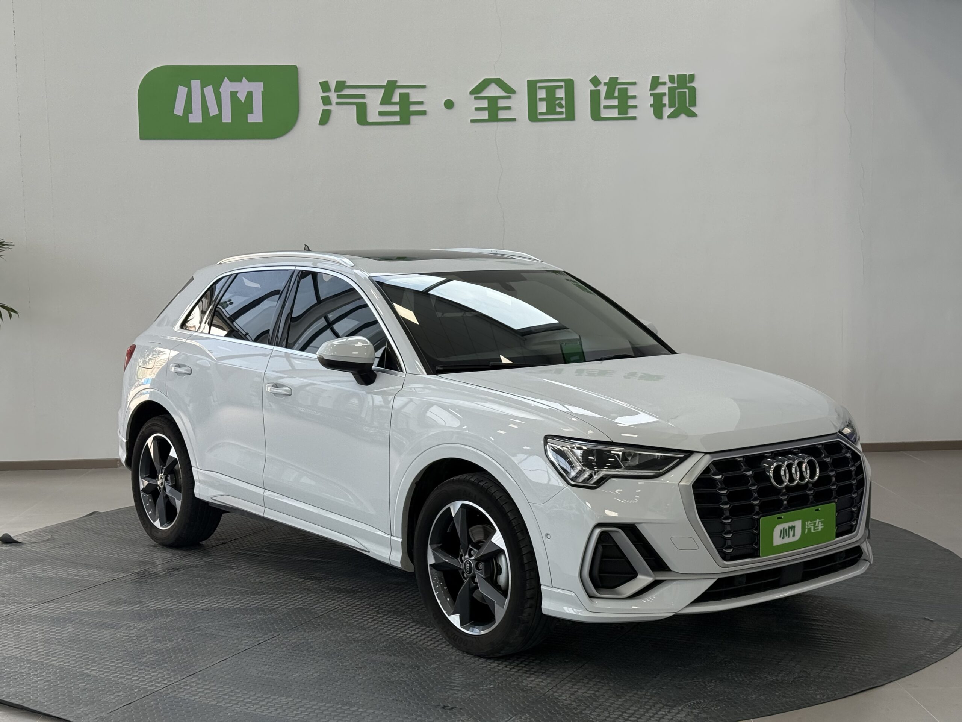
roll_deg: +0.5
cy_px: 361
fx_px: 1334
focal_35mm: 48
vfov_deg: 30.3
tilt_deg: -4.7
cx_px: 481
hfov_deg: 39.7
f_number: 1.78
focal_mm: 6.76
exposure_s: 1/281
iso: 80
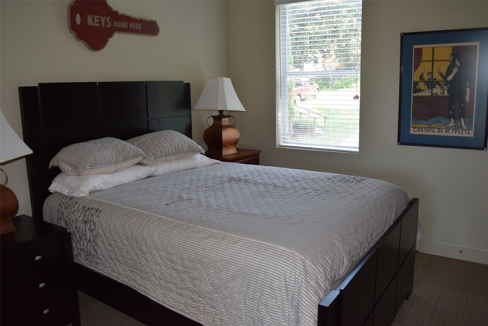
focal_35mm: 30
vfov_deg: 43.7
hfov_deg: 61.9
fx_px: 407
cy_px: 163
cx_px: 244
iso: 800
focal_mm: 20
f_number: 5.6
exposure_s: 1/125
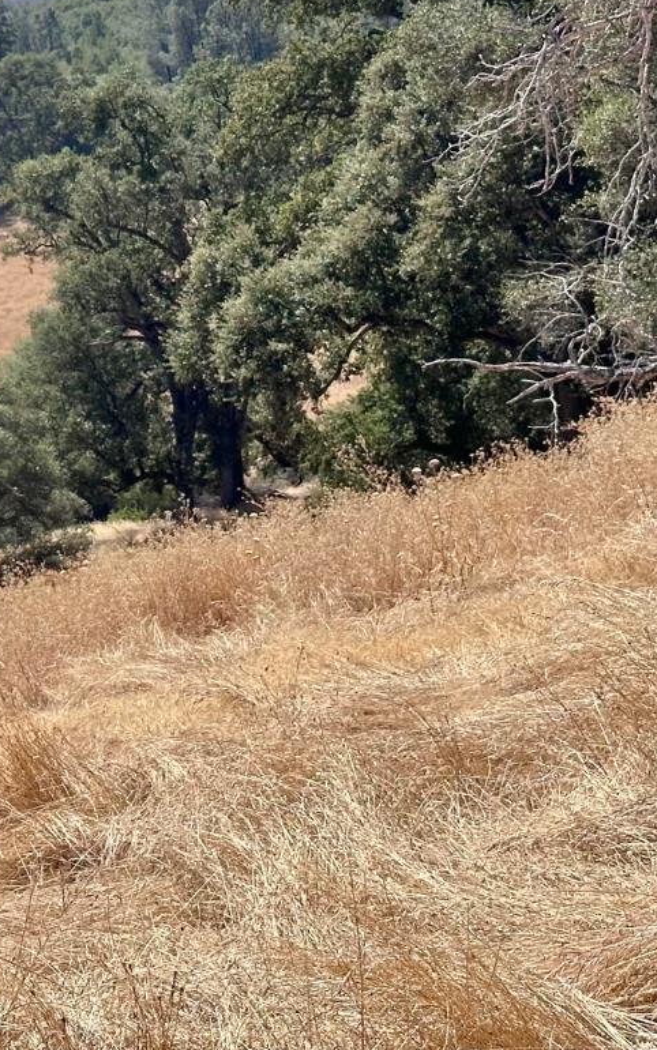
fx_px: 2836
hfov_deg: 12.5
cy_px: 315
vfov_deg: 20.9
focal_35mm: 99
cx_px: -349
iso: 64
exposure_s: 1/6211
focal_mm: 6.86
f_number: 1.78
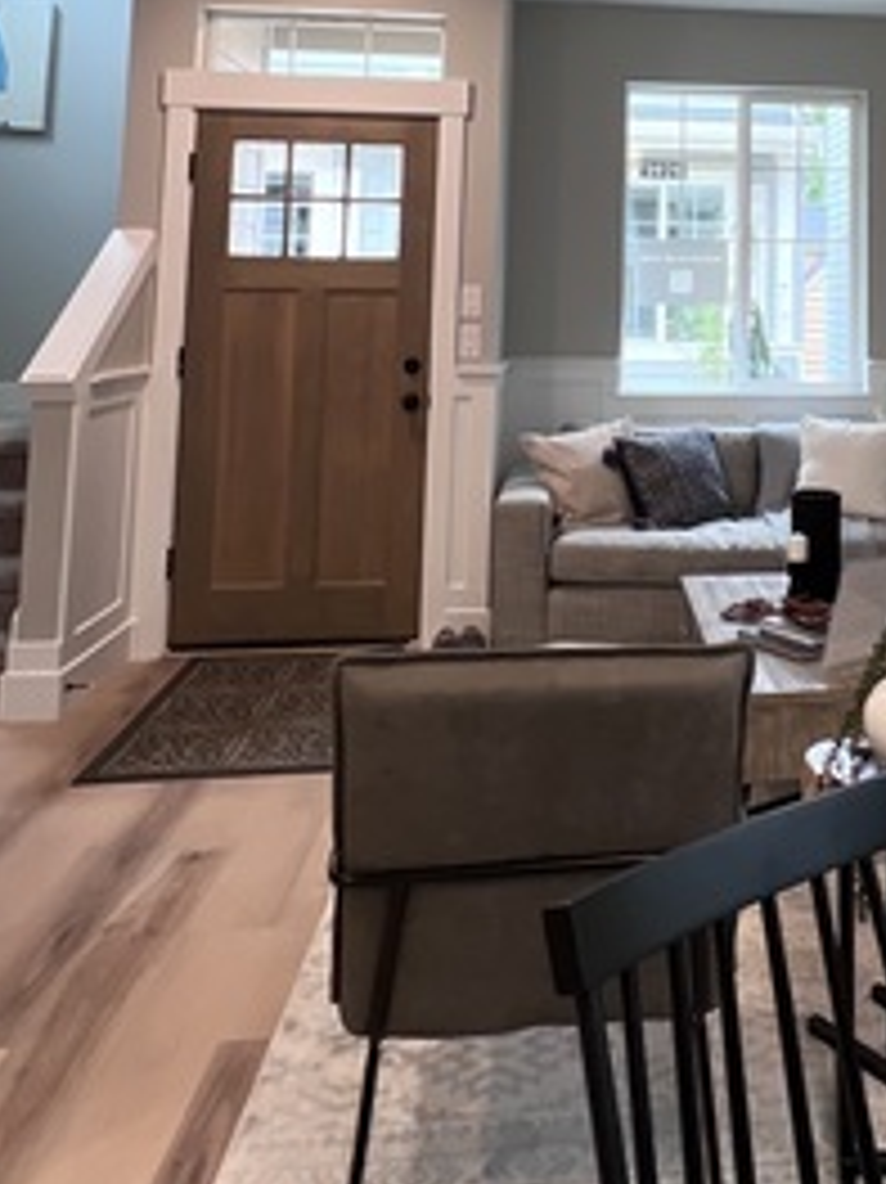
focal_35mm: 33
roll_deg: -0.6
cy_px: 187
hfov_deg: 40.4
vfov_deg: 50.9
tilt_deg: +6.2
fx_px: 1127
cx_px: 760
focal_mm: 1.57
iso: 200
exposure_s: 1/60
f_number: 1.8
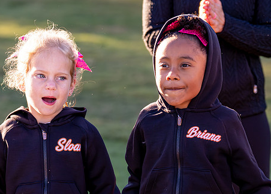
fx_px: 1532
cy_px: 119
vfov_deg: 7.2
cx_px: 92
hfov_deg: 10.1
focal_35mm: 199
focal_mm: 93
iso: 500
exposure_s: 1/2000
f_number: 2.8
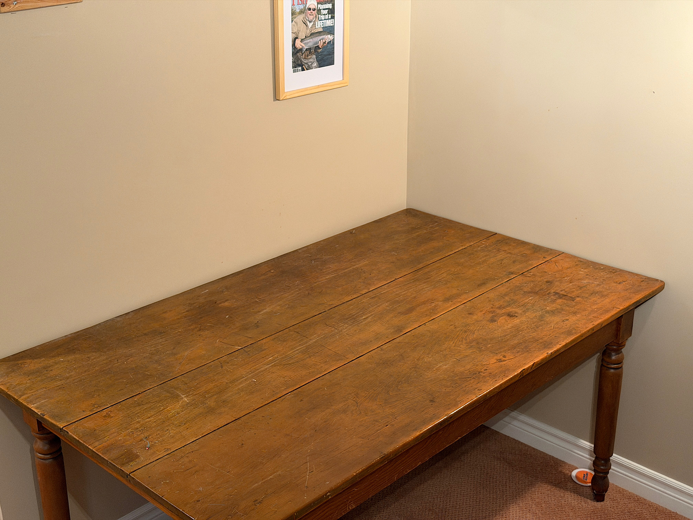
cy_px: 260
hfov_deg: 39.7
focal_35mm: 48
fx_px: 961
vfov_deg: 30.3
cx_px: 346
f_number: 1.78
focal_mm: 6.76
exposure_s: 1/40
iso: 250
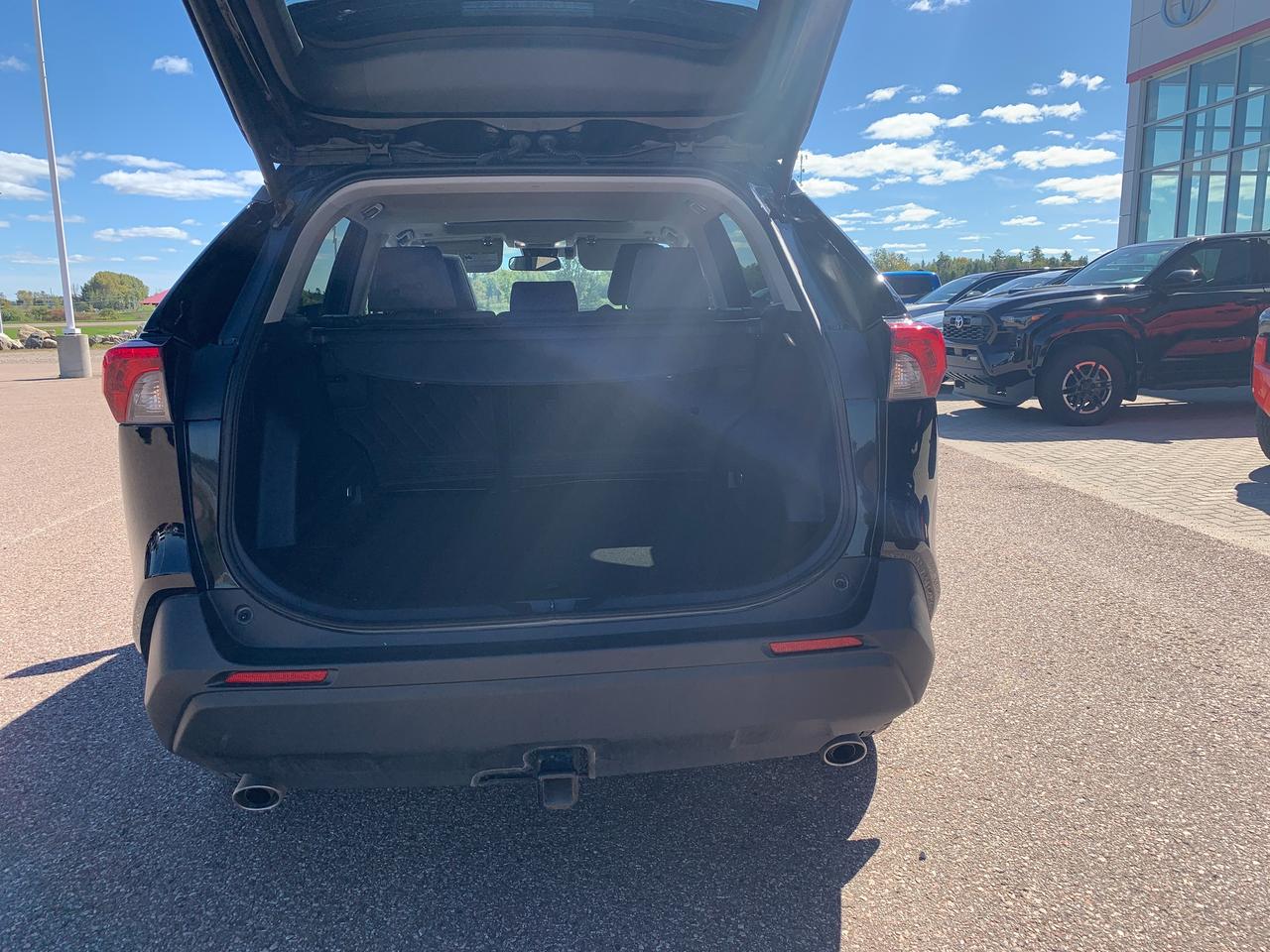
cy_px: 476
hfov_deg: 67.3
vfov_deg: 53.1
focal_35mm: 26
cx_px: 635
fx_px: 954
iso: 25
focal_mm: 4.25
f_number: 1.8
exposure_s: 1/1250
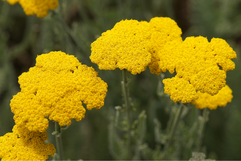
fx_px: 1004
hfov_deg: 13.7
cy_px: 80
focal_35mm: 150
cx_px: 120
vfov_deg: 9.1
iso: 100
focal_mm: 100
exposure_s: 1/640
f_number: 4
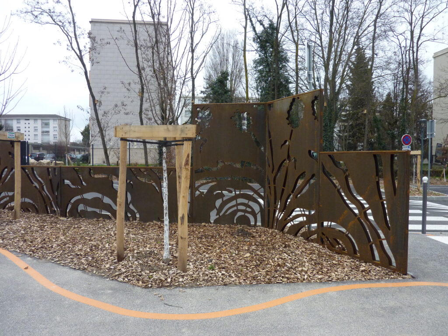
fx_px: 324
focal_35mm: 25
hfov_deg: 69.4
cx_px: 224
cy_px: 168
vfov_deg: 54.9
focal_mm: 4.1
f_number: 3.3
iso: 250
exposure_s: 1/250
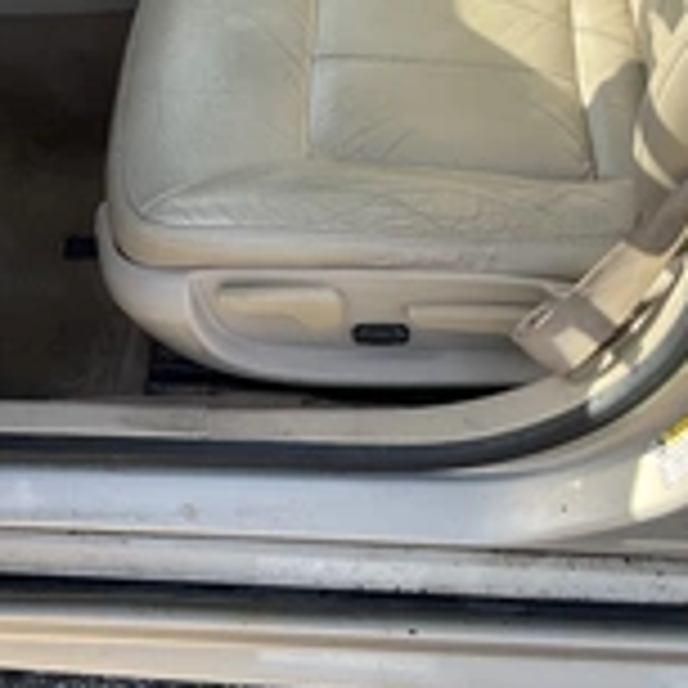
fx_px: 1507
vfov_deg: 25.3
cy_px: 130
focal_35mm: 67
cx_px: 175
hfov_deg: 25.4
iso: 25
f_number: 1.8
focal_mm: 3
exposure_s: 1/386
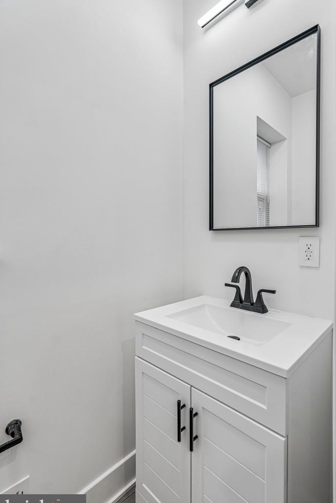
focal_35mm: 17
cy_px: 255
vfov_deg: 93.3
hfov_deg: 70.4
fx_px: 238
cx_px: 177
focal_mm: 16
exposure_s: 1/30
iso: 200
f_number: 4.5
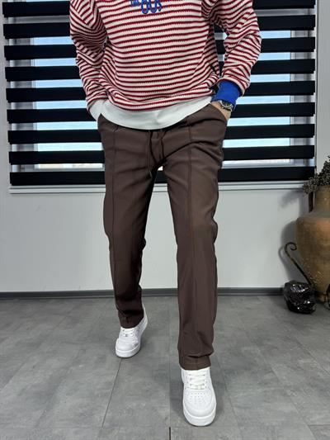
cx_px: 165
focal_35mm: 24
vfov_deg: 71.6
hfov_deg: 56.8
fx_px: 305
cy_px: 220
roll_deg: +0.0
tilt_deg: -3.5
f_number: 1.78
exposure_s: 1/100
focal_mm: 6.86
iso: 80
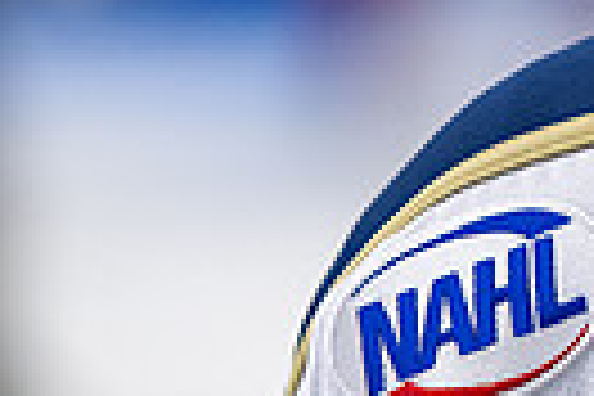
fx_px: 16845
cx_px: 1012
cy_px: -394
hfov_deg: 2.0
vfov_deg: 1.3
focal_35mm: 1021
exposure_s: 1/640
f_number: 3.2
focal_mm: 155
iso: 1250
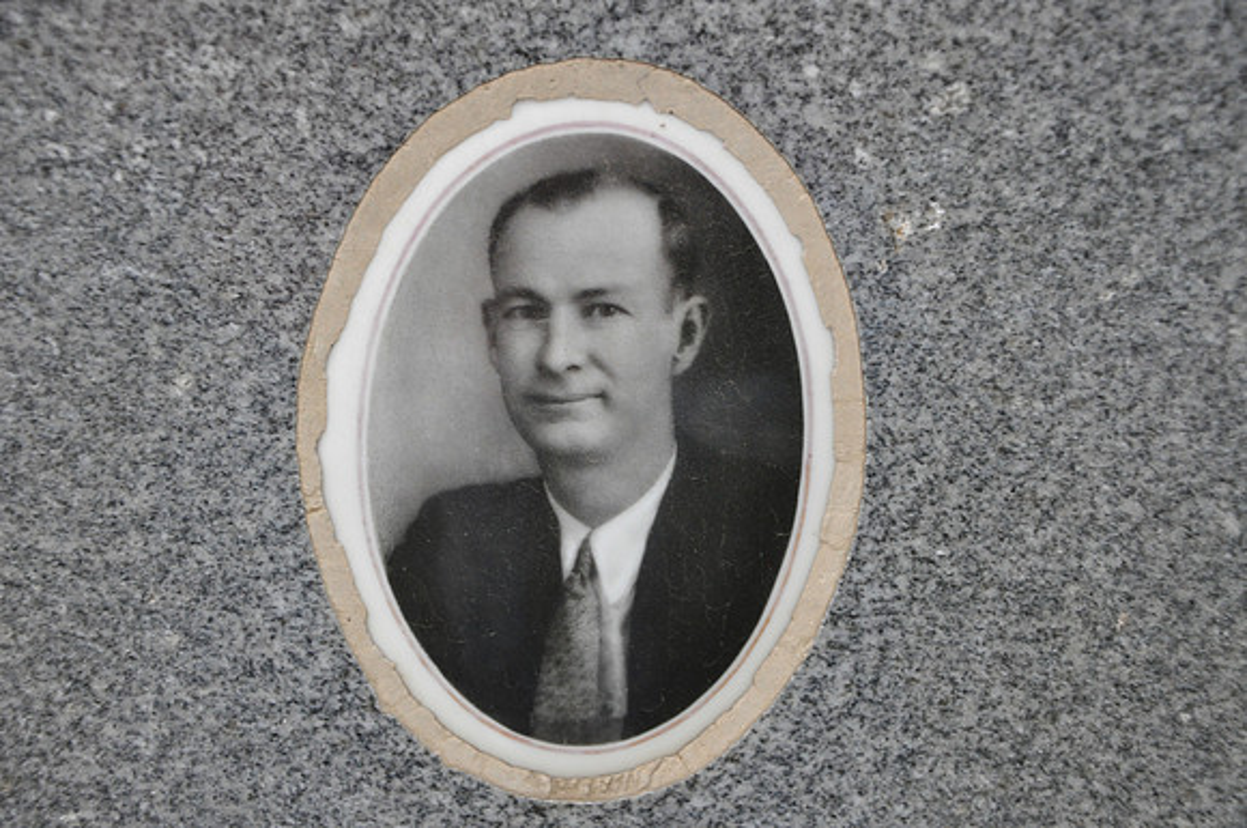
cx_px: 624
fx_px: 3009
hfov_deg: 23.4
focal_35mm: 87
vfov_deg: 15.7
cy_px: 414
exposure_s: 1/160
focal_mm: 58
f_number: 5
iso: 800
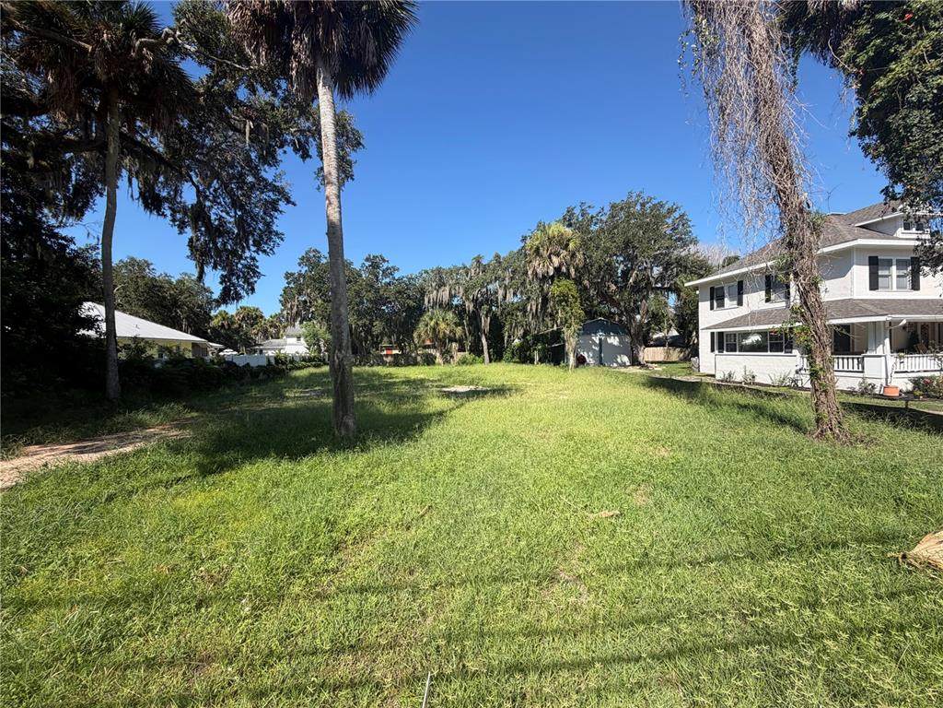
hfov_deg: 102.1
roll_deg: +1.6
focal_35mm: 14
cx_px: 472
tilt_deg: -0.5
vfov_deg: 85.7
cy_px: 354
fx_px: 381
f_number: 2.2
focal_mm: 2.22
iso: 32
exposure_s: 1/770
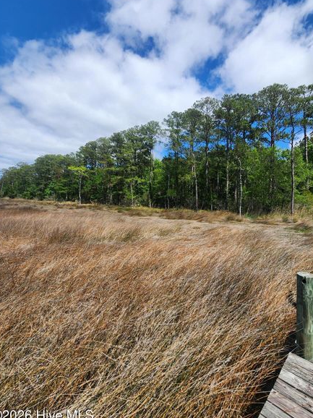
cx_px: 171
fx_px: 181
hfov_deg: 81.5
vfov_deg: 98.1
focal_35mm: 15
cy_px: 196
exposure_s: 1/2180
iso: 50
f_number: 2.2
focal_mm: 2.2
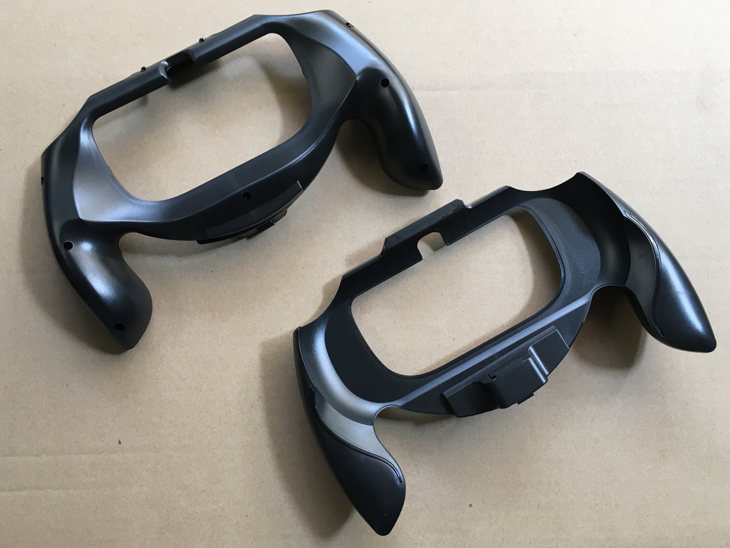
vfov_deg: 45.4
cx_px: 362
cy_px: 279
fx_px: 654
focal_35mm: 31
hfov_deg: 58.4
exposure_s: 1/30
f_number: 2.2
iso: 50
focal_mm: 4.15
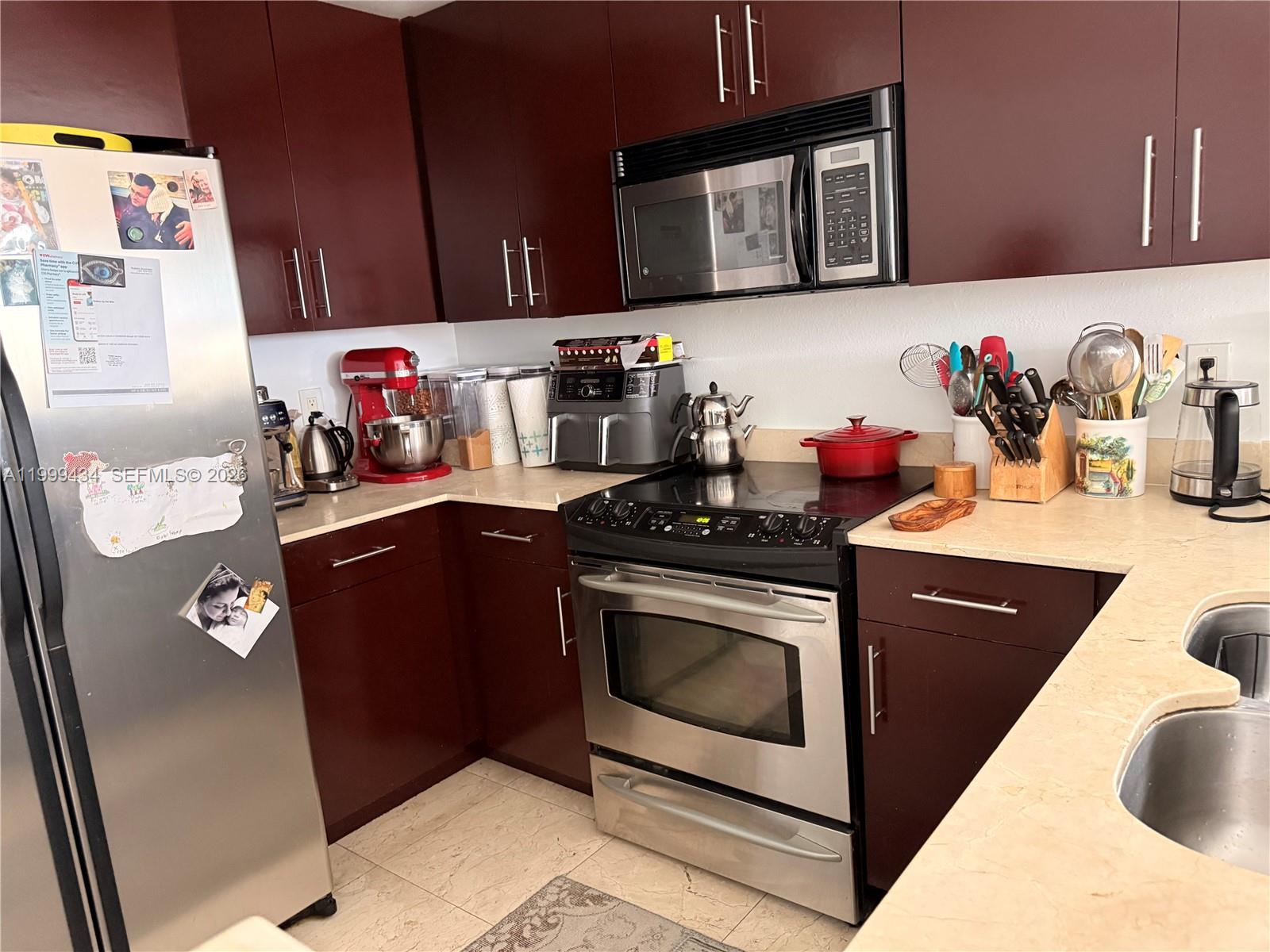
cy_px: 476
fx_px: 881
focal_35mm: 24
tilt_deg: -10.4
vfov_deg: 56.8
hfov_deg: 71.6
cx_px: 635
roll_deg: +4.5
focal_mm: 6.76
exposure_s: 1/40
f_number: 1.78
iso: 640
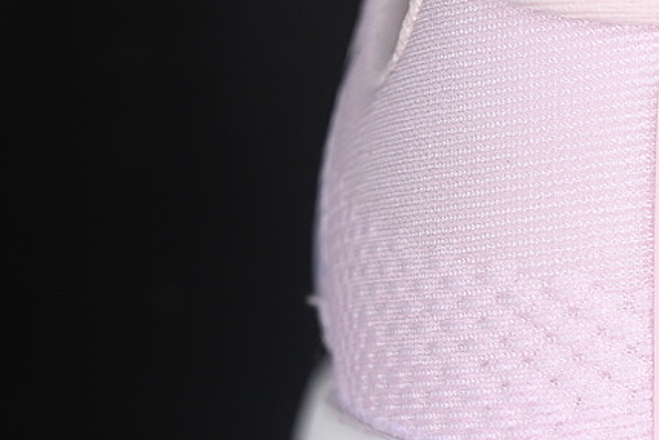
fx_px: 3459
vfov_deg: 7.3
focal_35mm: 189
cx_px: 725
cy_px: 326
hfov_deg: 10.7
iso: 160
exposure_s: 1/60
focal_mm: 50
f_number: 7.1
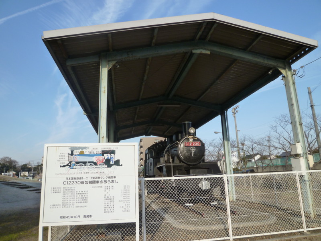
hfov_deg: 69.4
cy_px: 120
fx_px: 232
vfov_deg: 54.9
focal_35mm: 25
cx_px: 160
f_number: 4
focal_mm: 4.5
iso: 125
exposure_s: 1/400
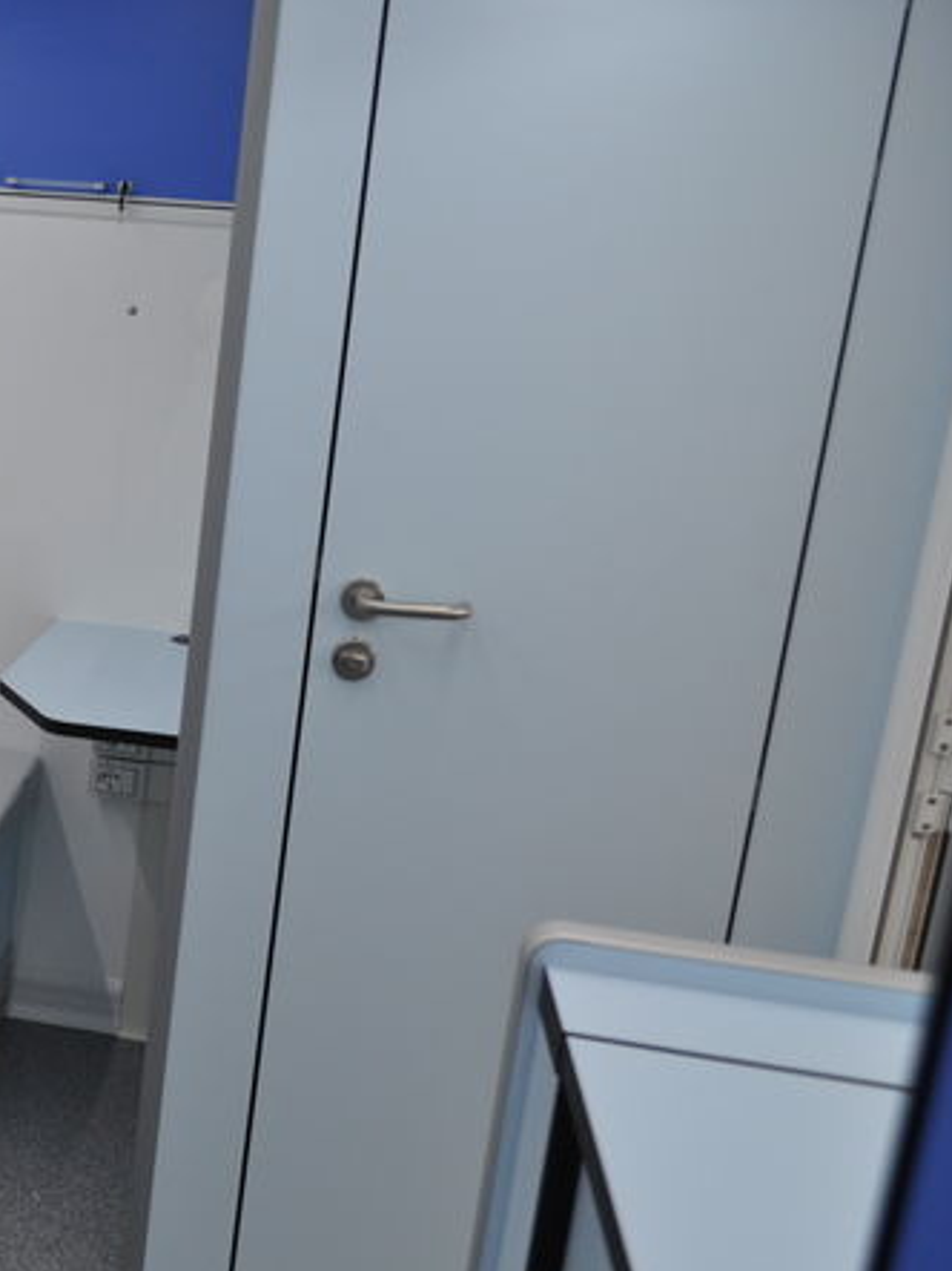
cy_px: 661
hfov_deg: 31.9
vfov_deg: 45.8
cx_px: -34
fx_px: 1504
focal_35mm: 41
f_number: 5
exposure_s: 1/100
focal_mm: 18
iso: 400
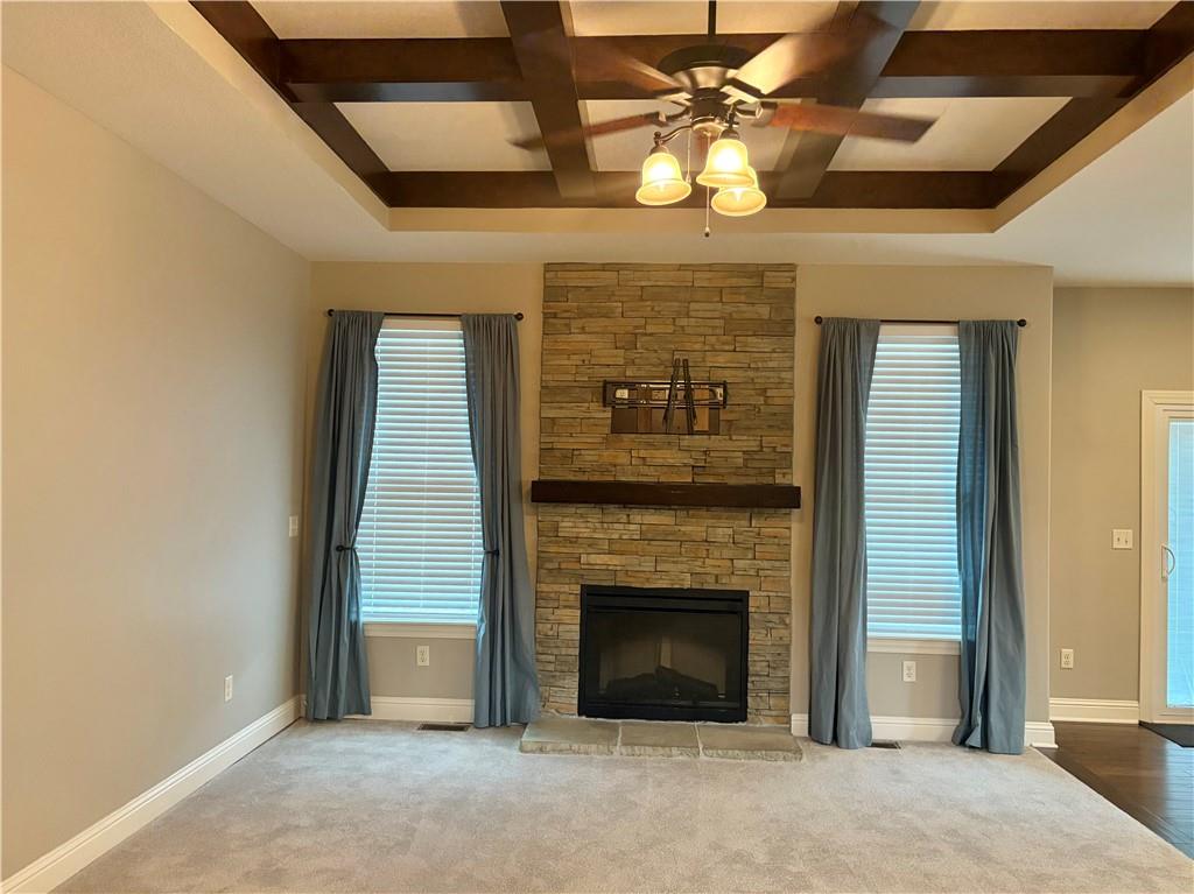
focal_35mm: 26
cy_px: 447
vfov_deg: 53.0
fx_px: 896
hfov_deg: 67.3
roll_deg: -1.4
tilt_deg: +1.6
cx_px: 597
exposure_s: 1/60
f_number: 1.6
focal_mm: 5.96
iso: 320
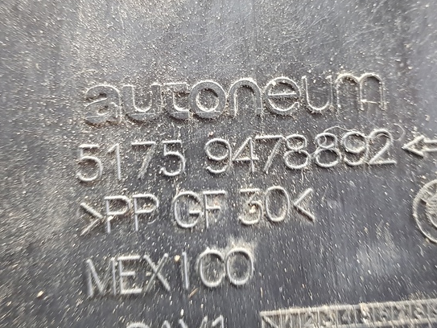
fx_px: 619
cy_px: 192
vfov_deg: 29.7
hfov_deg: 38.7
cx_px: 267
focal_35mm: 49
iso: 250
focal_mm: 4.2
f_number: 1.7
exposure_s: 1/14
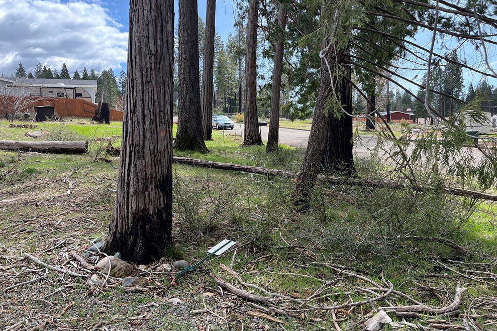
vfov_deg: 46.3
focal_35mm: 28
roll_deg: -0.2
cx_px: 242
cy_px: 147
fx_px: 386
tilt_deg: -3.6
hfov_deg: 65.5
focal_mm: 5.1
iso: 50
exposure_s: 1/1036
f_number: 1.6
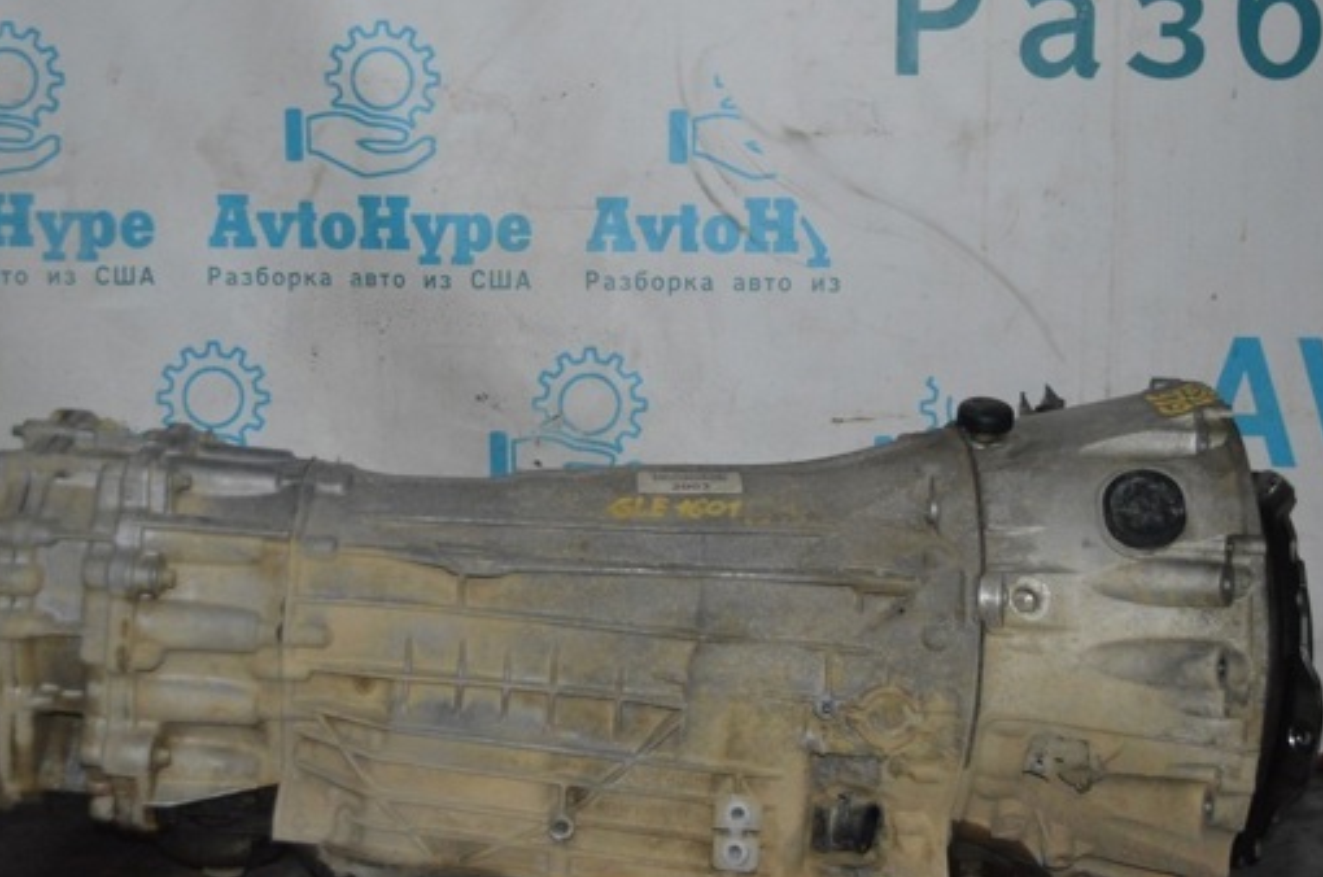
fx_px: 2004
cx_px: 563
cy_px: 380
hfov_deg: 36.5
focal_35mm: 55
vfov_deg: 24.7
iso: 2500
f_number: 4.2
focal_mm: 29
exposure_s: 1/60
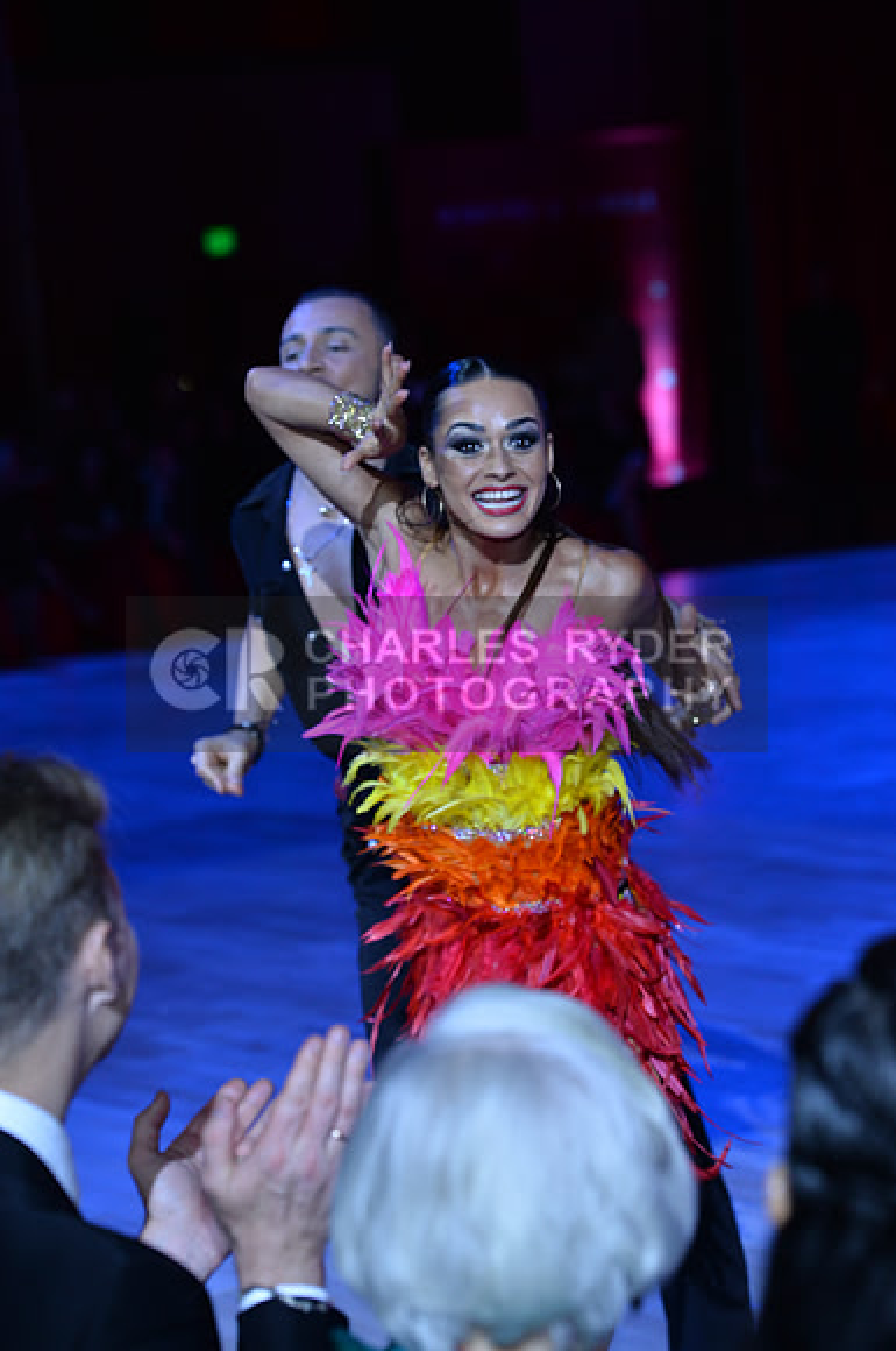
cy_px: 676
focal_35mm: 105
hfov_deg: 13.0
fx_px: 3931
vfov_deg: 19.5
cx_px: 448
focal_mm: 105
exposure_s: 1/250
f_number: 5
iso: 2000
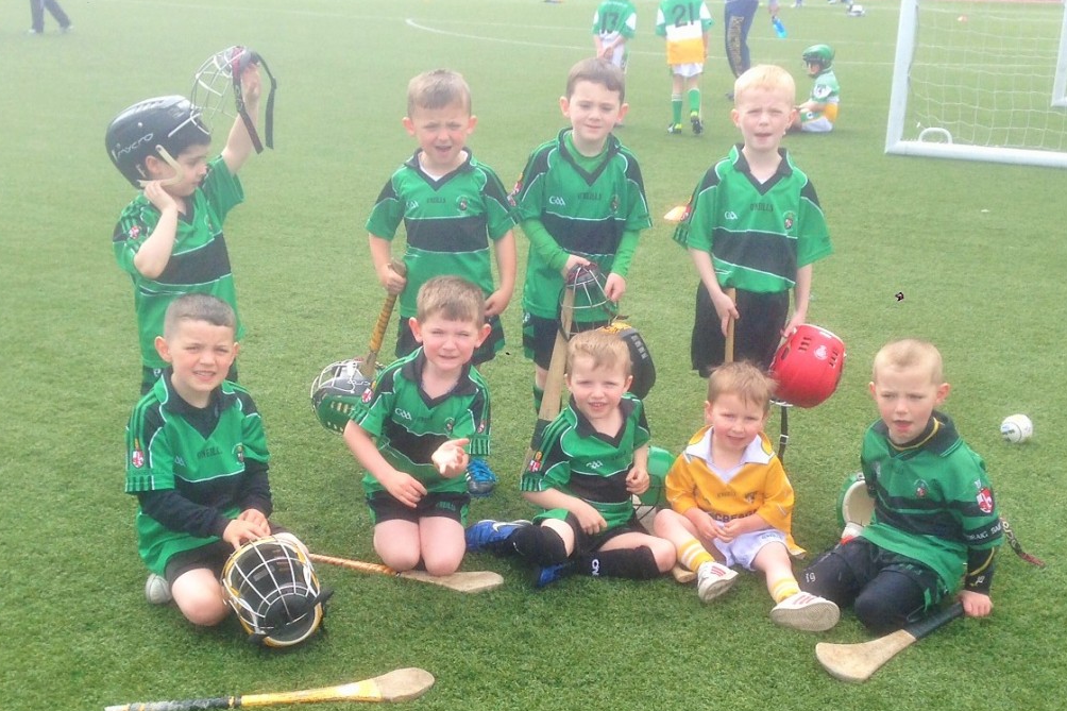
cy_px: 382
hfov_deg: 54.4
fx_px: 1037
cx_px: 529
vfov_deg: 37.8
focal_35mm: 35
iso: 50
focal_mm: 4.12
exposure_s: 1/861
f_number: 2.4
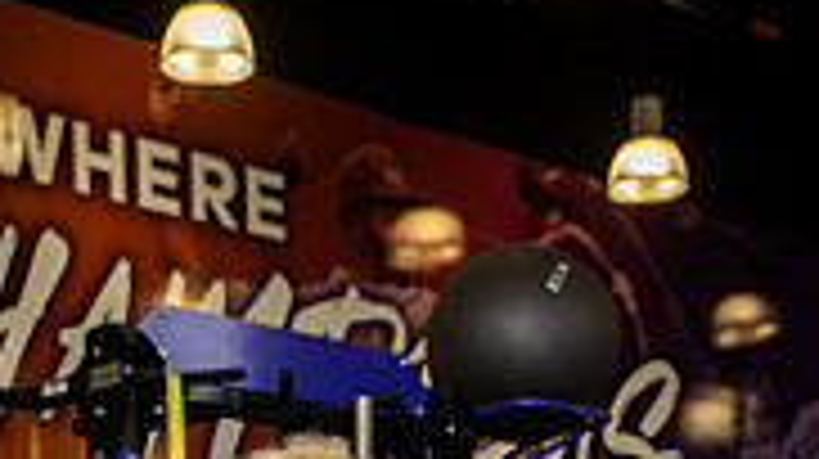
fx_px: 2582
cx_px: 351
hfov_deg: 18.0
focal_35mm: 119
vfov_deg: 9.4
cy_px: 981
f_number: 7.1
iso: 800
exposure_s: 1/250
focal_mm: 46
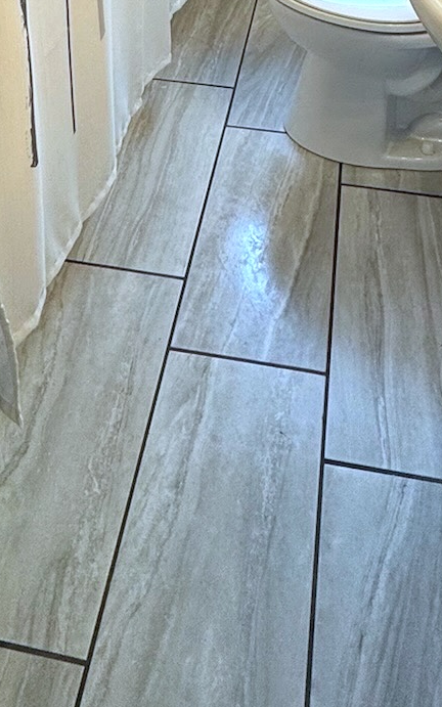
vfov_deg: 31.4
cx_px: 242
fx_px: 848
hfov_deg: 29.2
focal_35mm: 44
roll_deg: +0.1
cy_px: -270
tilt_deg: -13.2
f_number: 2.2
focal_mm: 2.22
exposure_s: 1/120
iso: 64
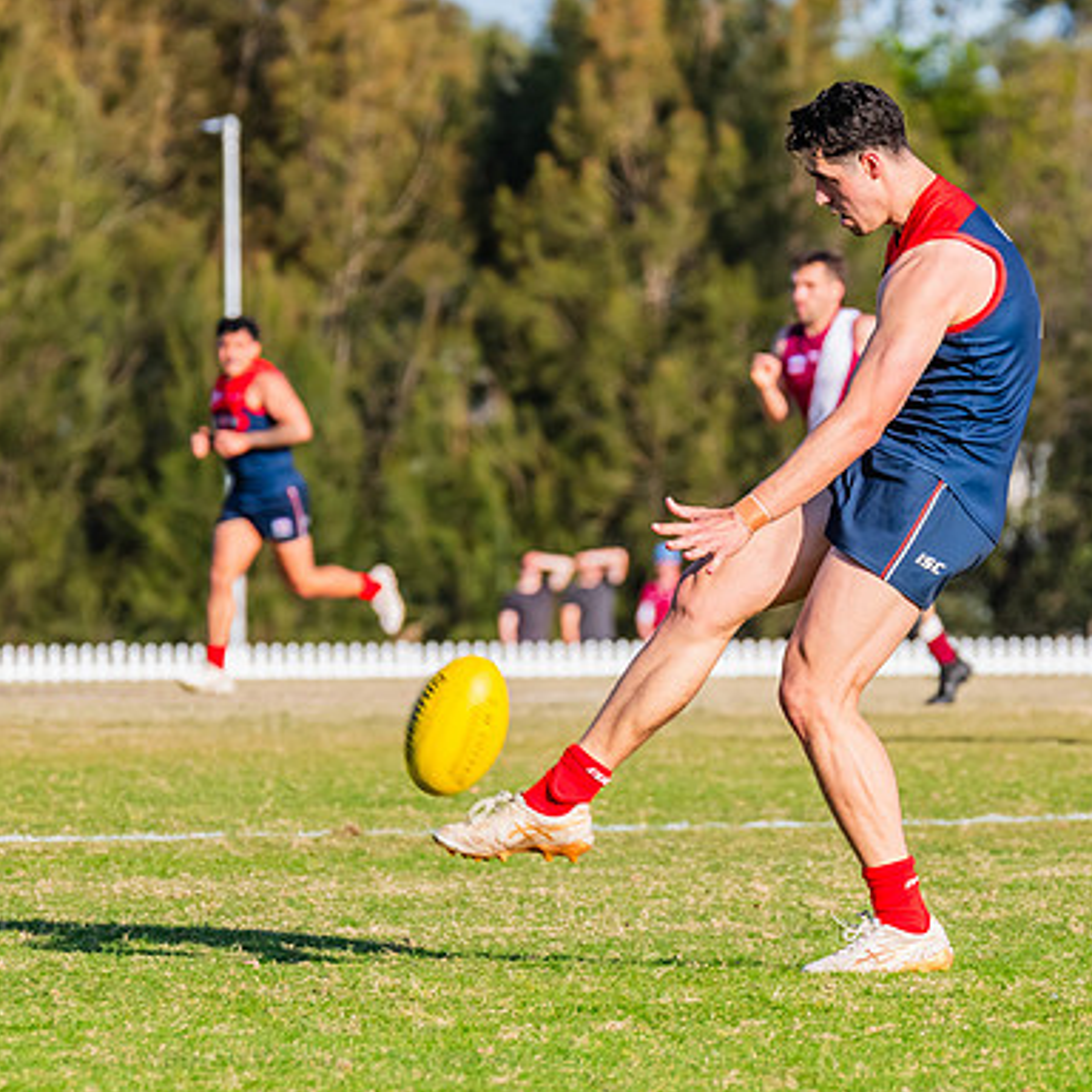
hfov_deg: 3.7
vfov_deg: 3.7
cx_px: 728
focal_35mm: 479
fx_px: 17096
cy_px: 523
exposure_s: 1/1250
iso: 800
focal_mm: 290
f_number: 9
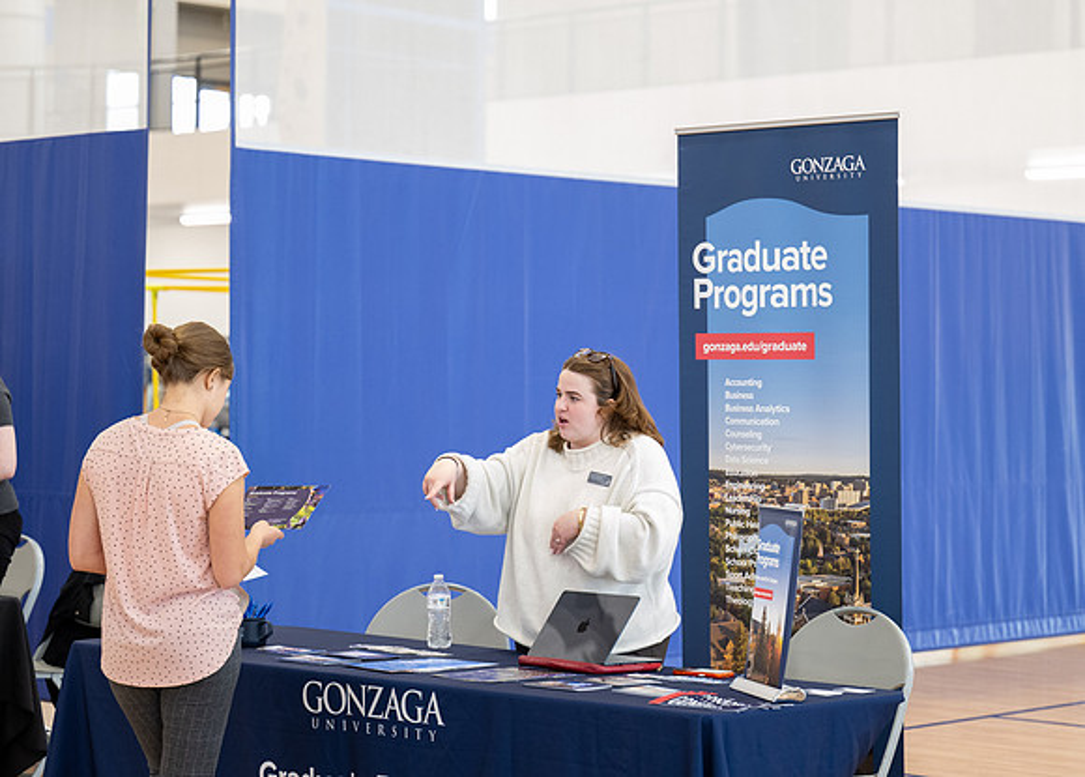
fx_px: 2669
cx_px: 662
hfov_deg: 22.9
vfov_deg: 16.5
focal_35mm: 87
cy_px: 335
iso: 2000
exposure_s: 1/100
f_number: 2.8
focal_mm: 70
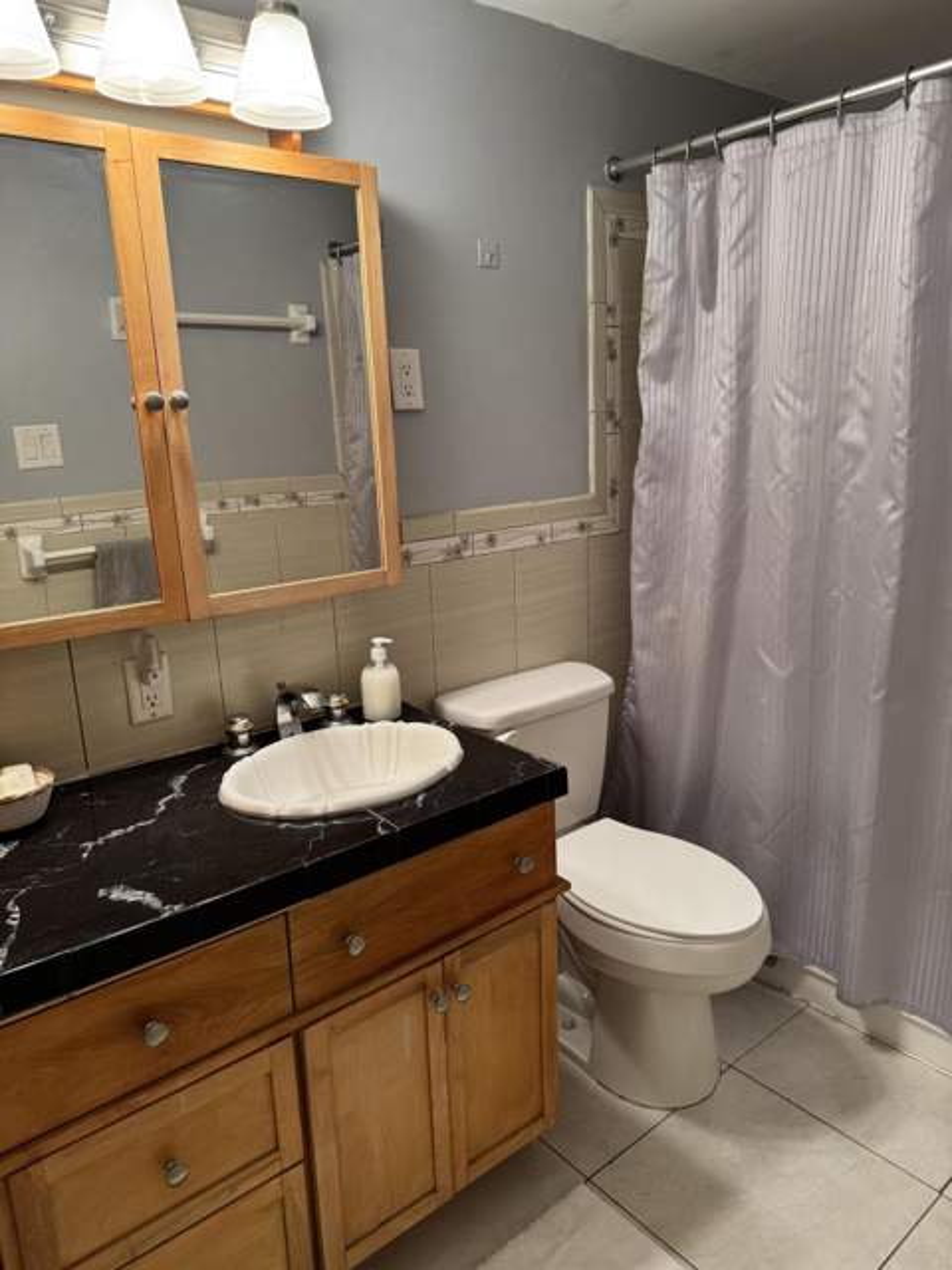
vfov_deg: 71.6
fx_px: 880
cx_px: 476
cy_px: 635
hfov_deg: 56.8
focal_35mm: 24
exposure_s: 1/60
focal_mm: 6.76
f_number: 1.78
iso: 400
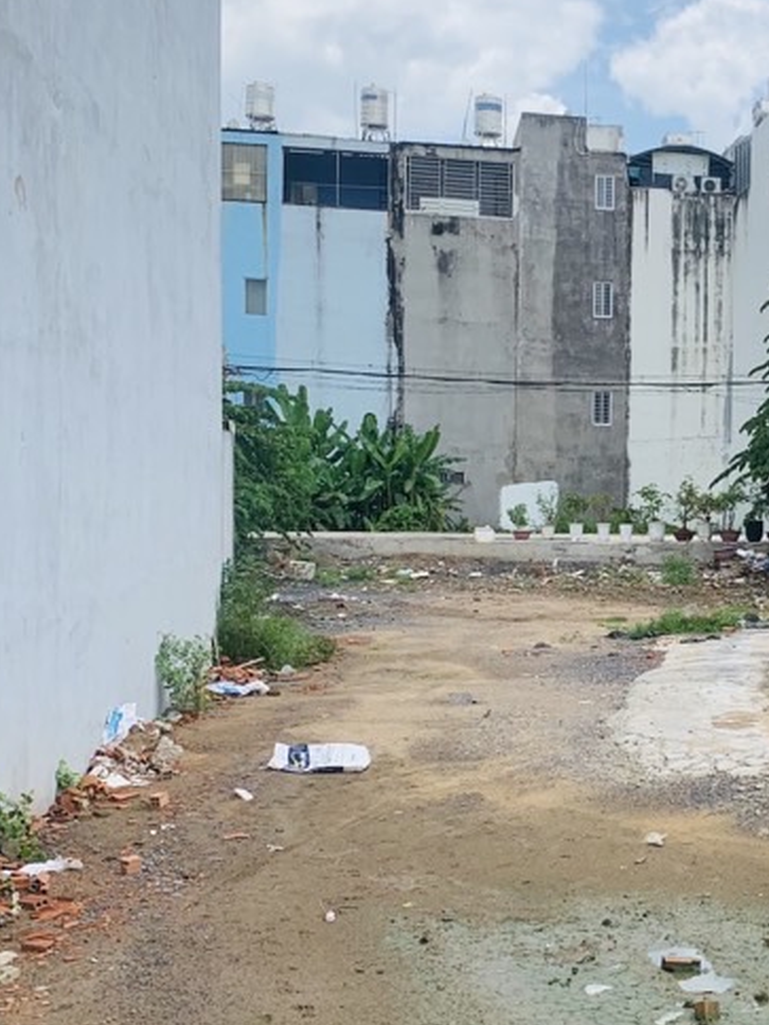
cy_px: 618
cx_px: 716
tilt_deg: -3.1
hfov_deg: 25.6
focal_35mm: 55
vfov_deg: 34.8
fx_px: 1629
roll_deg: +0.7
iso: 25
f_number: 1.8
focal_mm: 4.25
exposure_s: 1/2033
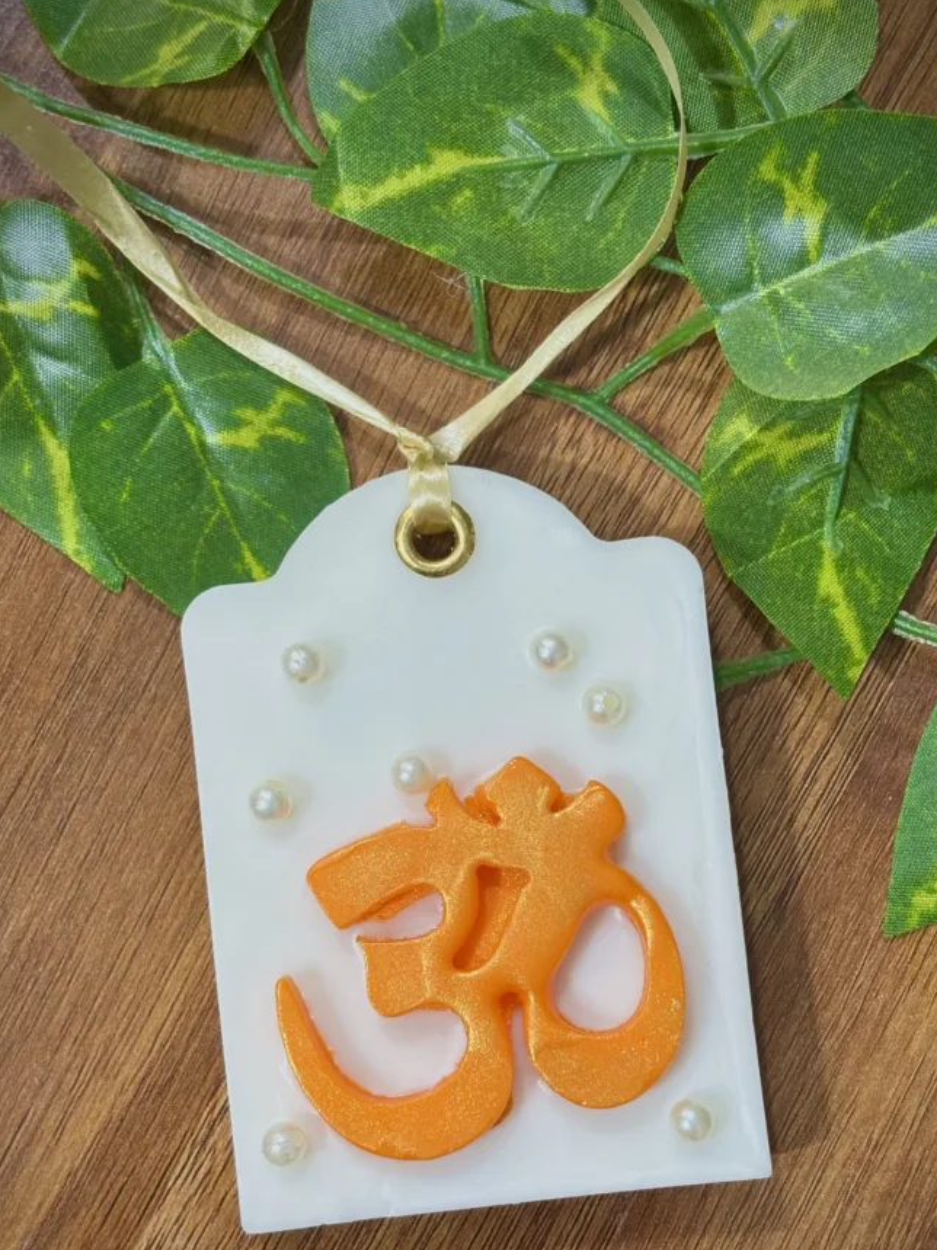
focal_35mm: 62
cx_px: 503
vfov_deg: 31.1
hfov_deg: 23.6
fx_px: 2238
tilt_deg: -86.0
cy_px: 736
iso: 160
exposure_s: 1/33
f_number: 1.6
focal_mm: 5.96
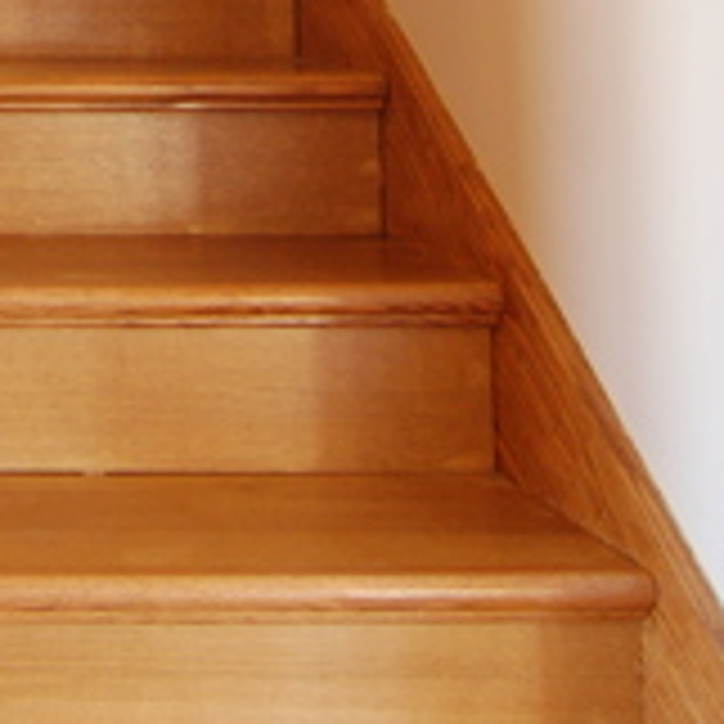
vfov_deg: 23.3
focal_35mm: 66
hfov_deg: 21.9
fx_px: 1554
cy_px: -216
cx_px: -355
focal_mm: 13
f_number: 4
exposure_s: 1/30
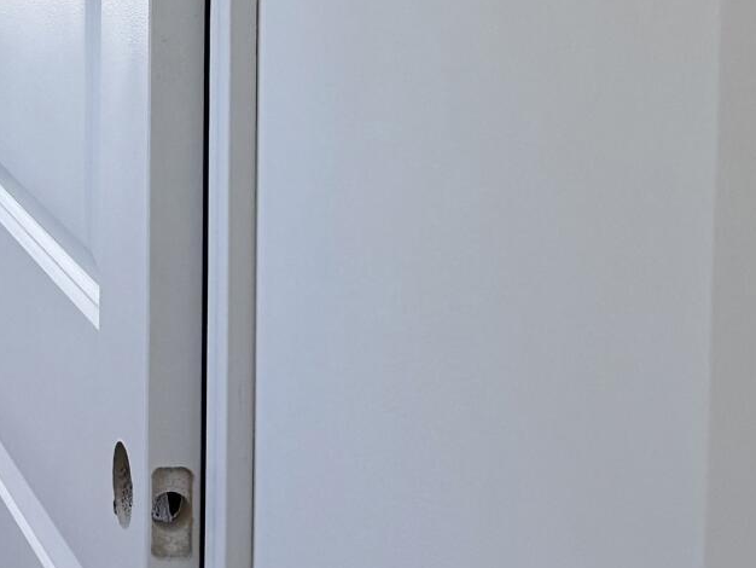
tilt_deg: -3.1
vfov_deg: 12.5
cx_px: -549
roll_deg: -0.5
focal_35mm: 115
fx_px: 2513
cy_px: -163
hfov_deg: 15.1
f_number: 1.78
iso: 100
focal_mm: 6.76
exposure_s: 1/332
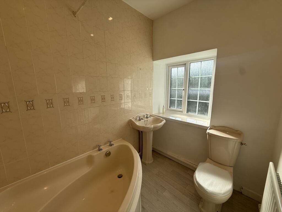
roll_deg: +0.0
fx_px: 114
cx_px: 141
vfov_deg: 85.7
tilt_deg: -9.5
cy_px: 106
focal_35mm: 14
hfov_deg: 102.1
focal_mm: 2.22
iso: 64
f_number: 2.2
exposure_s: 1/686
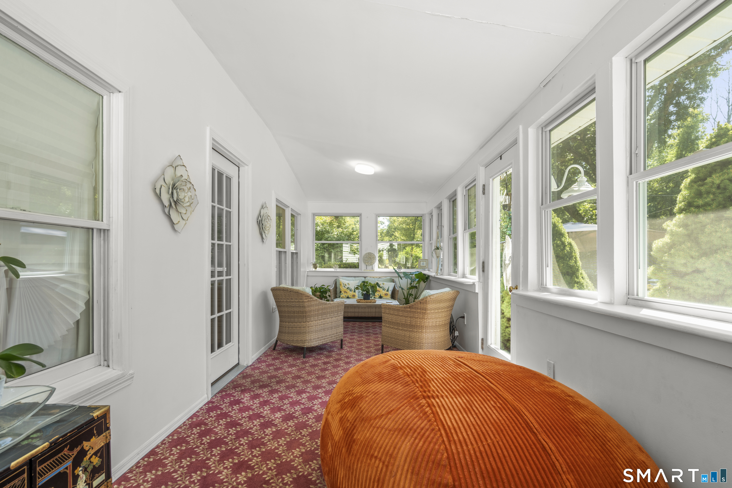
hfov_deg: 96.7
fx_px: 325
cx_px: 366
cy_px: 244
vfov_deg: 73.7
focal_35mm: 16
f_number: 9
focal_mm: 16
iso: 200
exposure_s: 1/3
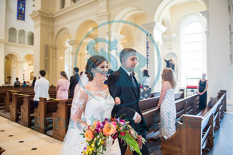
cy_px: 77
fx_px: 162
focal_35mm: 25
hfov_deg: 71.4
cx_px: 114
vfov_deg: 51.3
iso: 1000
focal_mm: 24
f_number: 2.8
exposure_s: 1/200
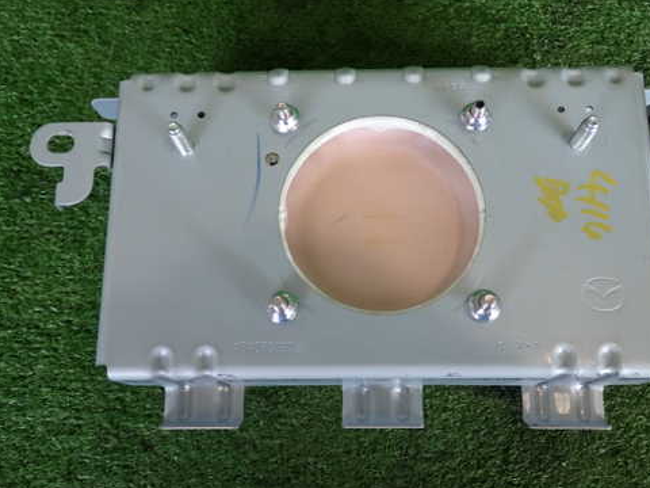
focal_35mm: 40
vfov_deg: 35.9
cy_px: 224
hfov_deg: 46.7
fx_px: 751
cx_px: 359
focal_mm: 5.79
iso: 200
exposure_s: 1/80
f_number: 2.4
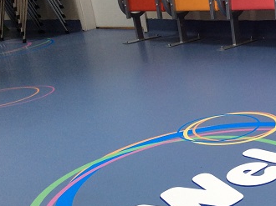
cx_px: 243
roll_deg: +7.0
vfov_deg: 23.7
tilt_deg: -22.2
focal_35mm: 61
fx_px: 486
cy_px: 158
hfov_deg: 30.5
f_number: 2.4
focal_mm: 3.3
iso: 50
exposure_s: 1/24
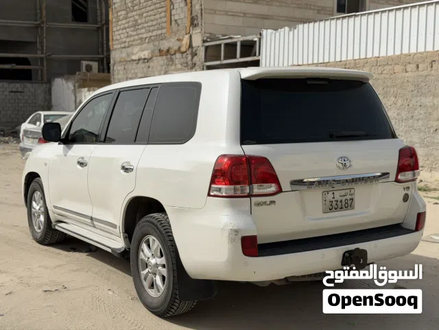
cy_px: 165
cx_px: 220
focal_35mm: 48
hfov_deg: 39.7
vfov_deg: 30.3
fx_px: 609
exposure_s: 1/9901
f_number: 1.78
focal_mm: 6.76
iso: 80
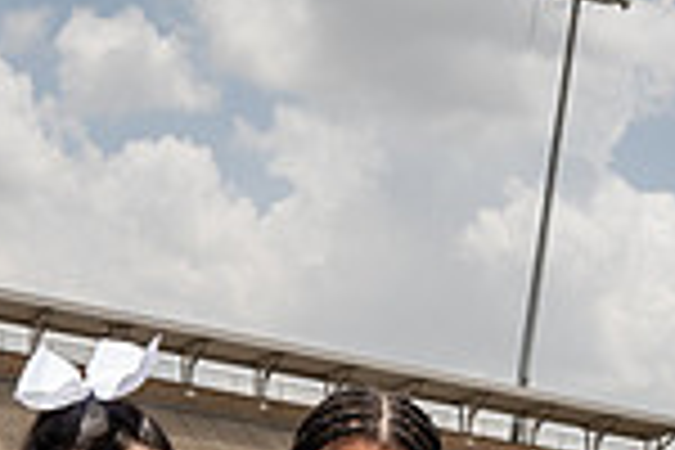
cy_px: 994
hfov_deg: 19.4
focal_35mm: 105
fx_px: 1969
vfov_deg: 11.3
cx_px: 279
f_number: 10
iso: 100
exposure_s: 1/200
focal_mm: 35
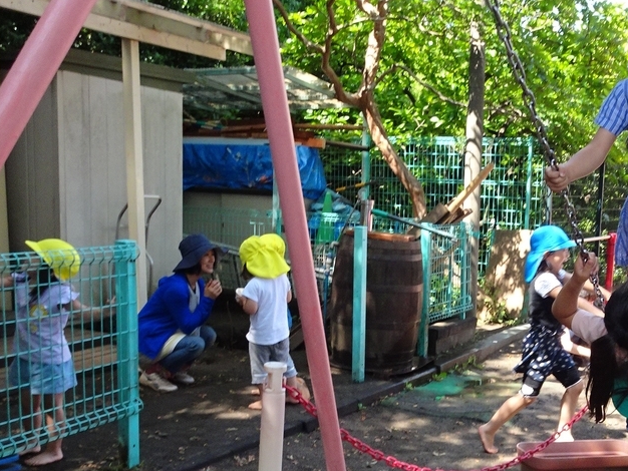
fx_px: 835
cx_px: 442
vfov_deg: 31.2
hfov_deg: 40.5
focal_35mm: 46
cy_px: 327
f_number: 3.5
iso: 200
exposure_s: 1/250
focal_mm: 4.1
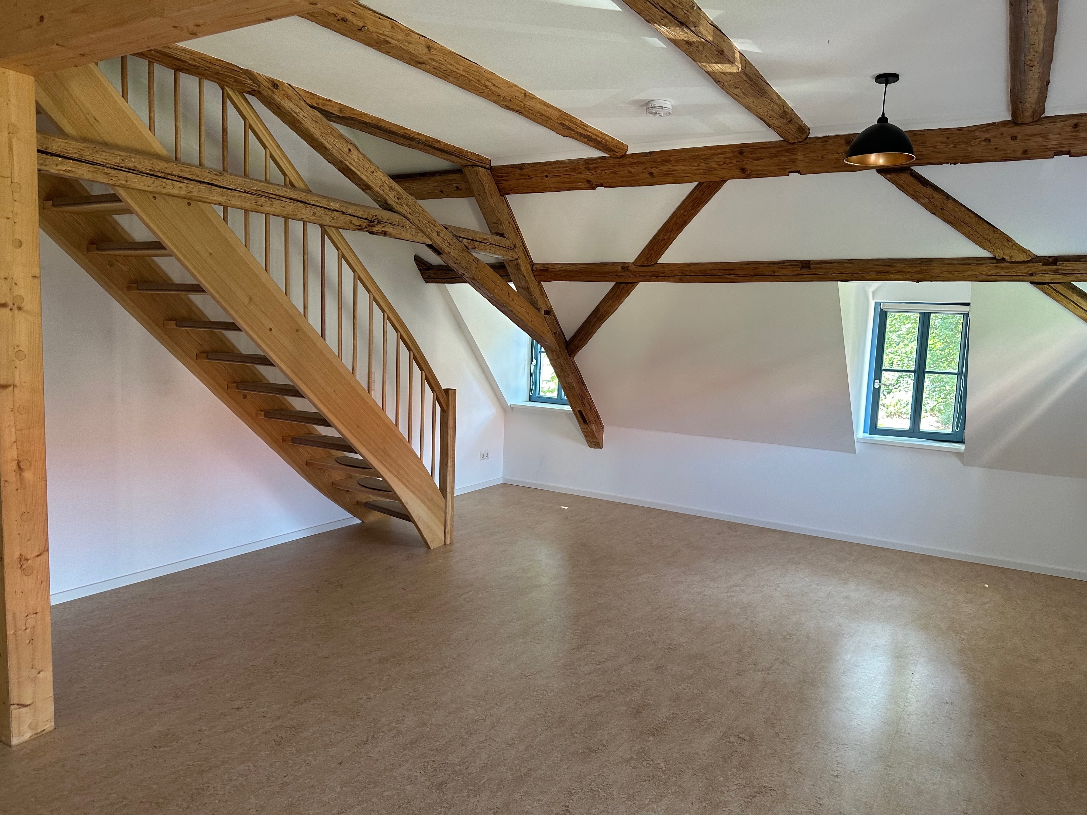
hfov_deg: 71.6
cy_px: 408
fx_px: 754
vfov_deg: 56.8
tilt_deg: -8.3
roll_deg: -2.2
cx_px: 544
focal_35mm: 24
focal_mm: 6.86
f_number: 1.78
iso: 160
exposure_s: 1/100
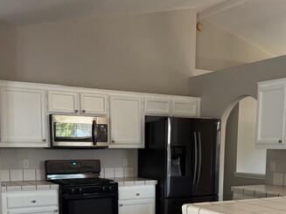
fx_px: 388
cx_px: 147
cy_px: 192
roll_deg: -0.4
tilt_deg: -7.4
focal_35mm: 47
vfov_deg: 29.6
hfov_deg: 40.4
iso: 100
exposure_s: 1/19
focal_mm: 6.93
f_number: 1.8
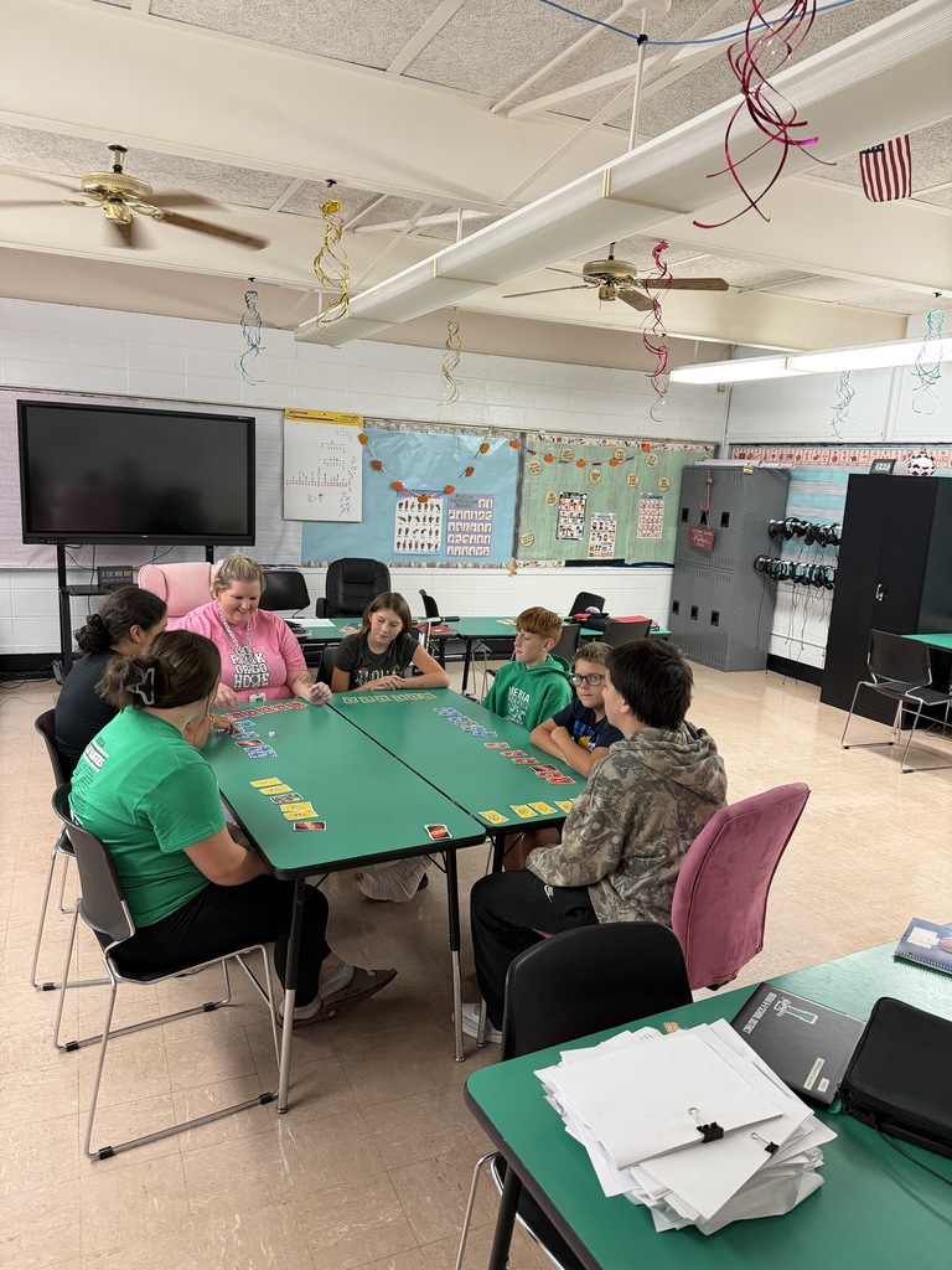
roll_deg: -3.8
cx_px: 476
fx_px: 880
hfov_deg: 56.8
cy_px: 635
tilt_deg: -10.0
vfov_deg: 71.6
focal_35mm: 24
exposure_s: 1/60
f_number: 1.78
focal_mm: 6.76
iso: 320
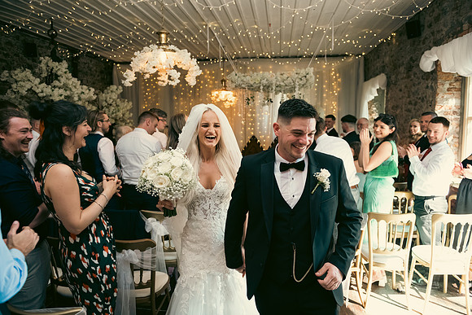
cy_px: 158
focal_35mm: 24
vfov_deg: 53.2
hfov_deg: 73.7
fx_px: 315
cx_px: 236
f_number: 3.5
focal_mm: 24
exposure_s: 1/160
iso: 1250
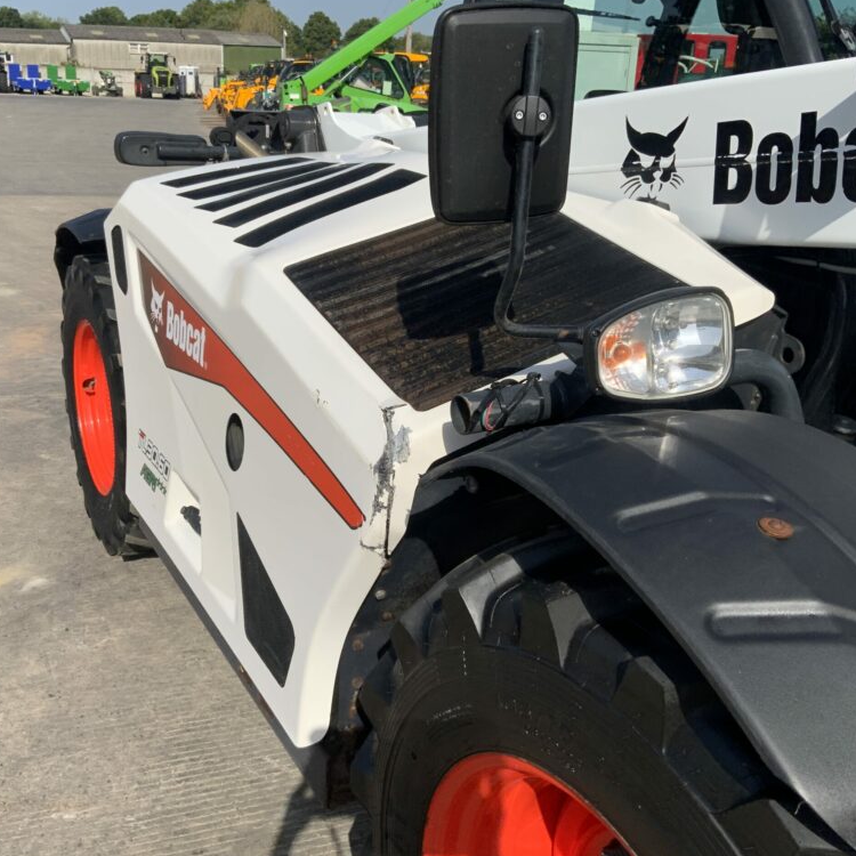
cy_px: 427
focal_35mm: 35
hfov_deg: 47.2
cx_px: 404
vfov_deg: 47.2
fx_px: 979
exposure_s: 1/2538
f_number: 1.8
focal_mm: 3
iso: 16
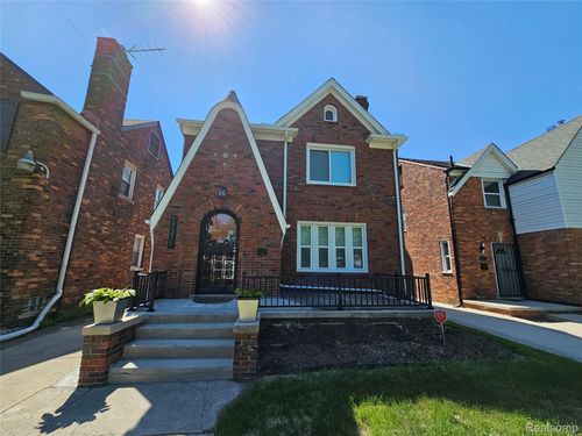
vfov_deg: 89.9
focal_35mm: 13
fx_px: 219
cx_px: 291
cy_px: 218
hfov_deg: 106.2
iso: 50
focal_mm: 2.2
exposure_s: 1/1410
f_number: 2.2
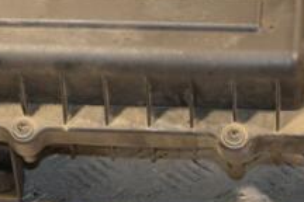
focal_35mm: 187
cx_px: 84
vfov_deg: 7.3
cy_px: -18
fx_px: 1582
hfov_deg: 11.0
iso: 800
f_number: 4.8
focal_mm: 45
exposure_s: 1/125
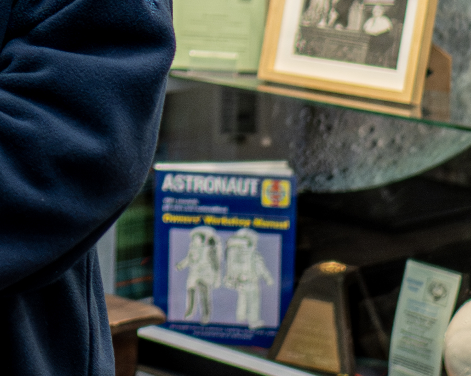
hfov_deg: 12.1
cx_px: -250
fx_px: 2119
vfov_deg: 9.9
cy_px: -162
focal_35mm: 152
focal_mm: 24
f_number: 1.8
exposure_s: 1/125
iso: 640
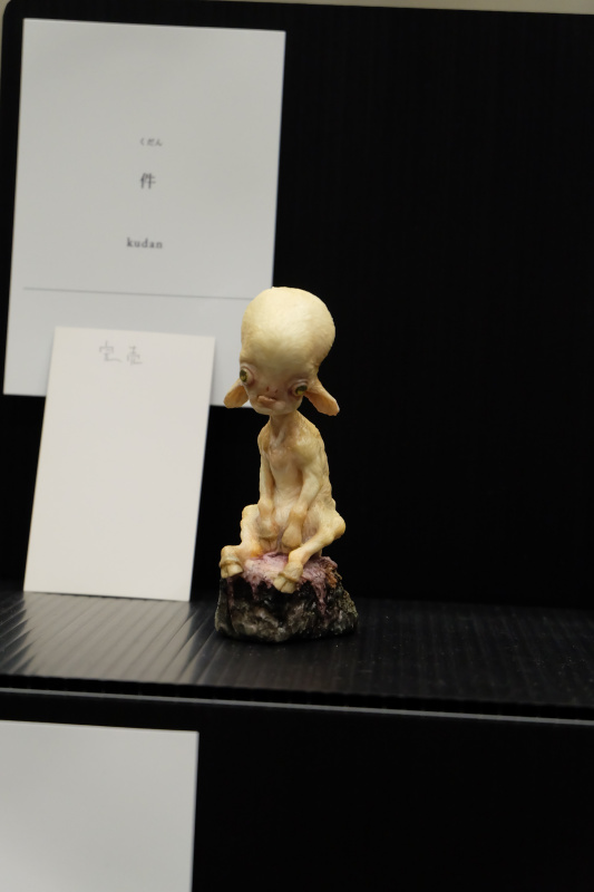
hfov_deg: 18.2
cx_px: 297
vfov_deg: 27.0
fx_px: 1857
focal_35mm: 75
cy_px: 446
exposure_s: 1/52
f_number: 5.6
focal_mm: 50
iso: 3200
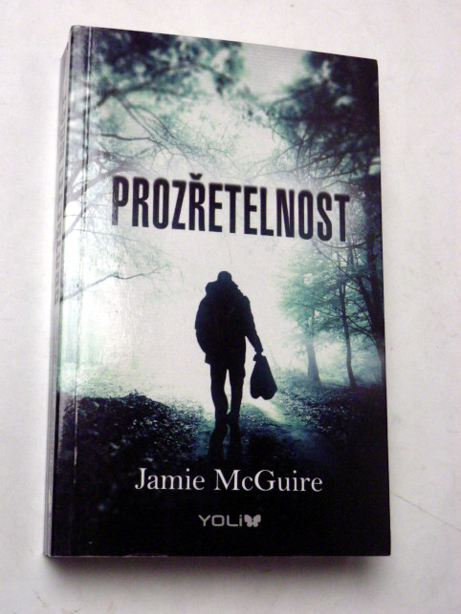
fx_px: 1048
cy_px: 307
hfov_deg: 24.8
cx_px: 230
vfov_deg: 32.7
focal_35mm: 59
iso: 500
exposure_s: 1/60
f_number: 4.5
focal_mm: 10.4
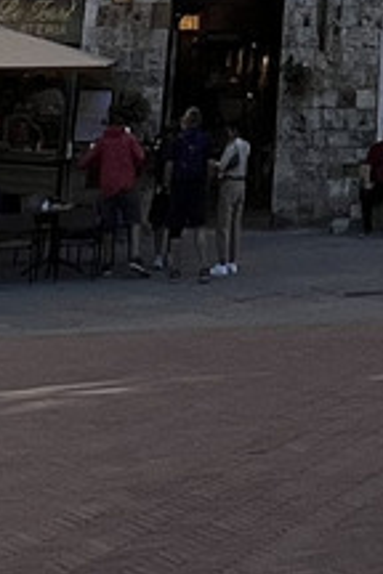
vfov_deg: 15.6
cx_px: 596
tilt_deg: +19.9
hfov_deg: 12.9
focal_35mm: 100
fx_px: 1596
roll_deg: -0.4
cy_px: -614
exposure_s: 1/1845
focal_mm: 1.57
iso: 32
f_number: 1.8
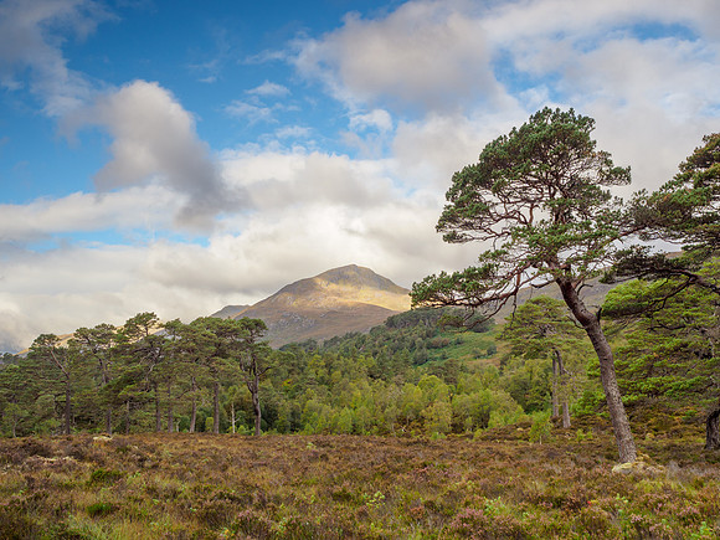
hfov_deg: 49.0
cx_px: 360
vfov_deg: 37.7
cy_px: 270
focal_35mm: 38
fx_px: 790
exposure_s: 1/50
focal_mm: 19
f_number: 7.1
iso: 200
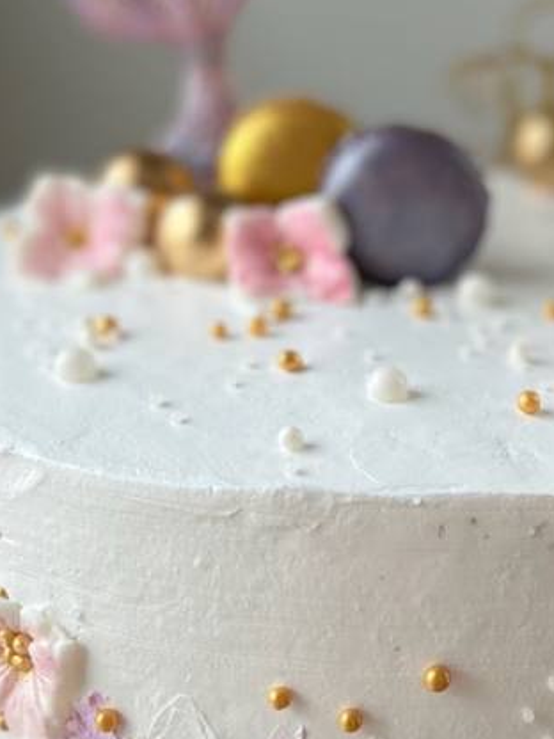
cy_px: 313
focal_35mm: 75
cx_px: 424
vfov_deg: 26.0
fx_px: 1600
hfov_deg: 19.5
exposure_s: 1/473
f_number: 1.5
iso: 50
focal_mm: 5.7
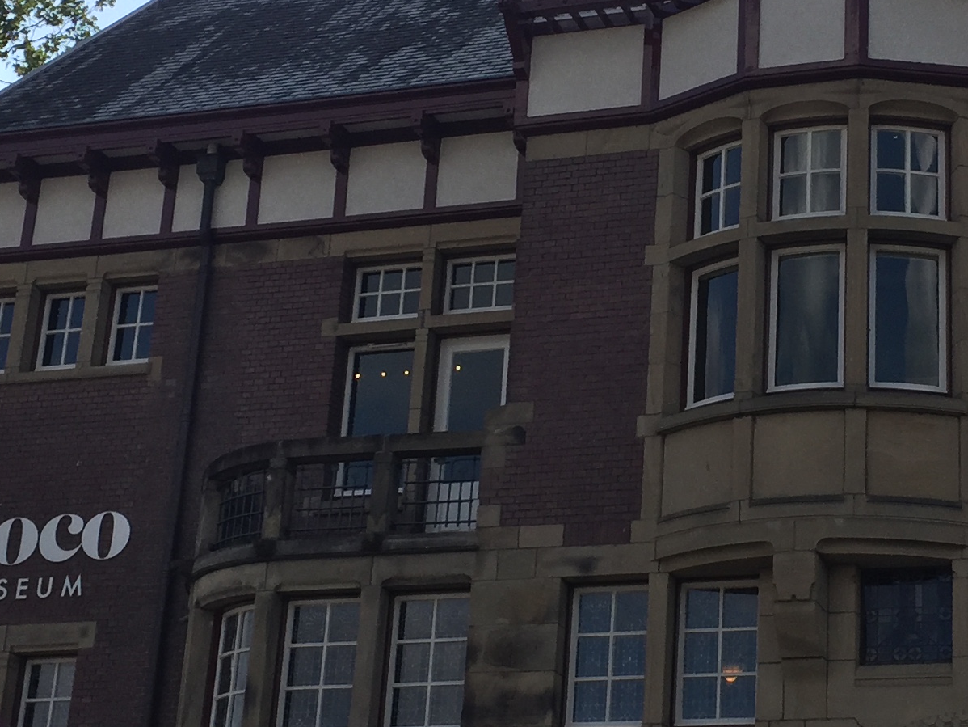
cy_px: 398
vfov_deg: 18.7
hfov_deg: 24.5
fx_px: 2210
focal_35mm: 79
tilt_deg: +22.0
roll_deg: -3.8
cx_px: 686
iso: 32
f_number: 2.2
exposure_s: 1/3597
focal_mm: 4.15
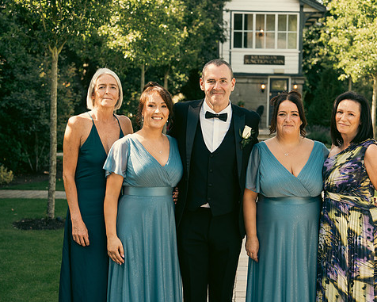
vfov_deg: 19.2
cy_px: 152
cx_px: 222
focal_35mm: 80
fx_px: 893
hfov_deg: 23.8
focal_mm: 70
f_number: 5
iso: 250
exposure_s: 1/250
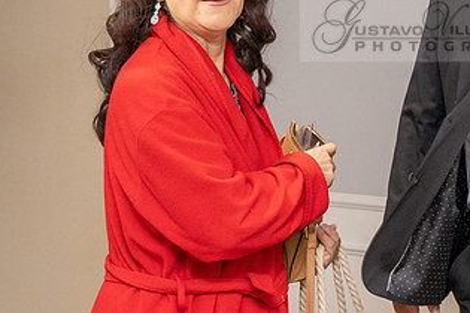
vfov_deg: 12.2
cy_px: 84
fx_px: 1462
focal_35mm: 112
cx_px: 353
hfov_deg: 18.1
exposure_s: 1/160
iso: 640
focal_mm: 35
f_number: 4
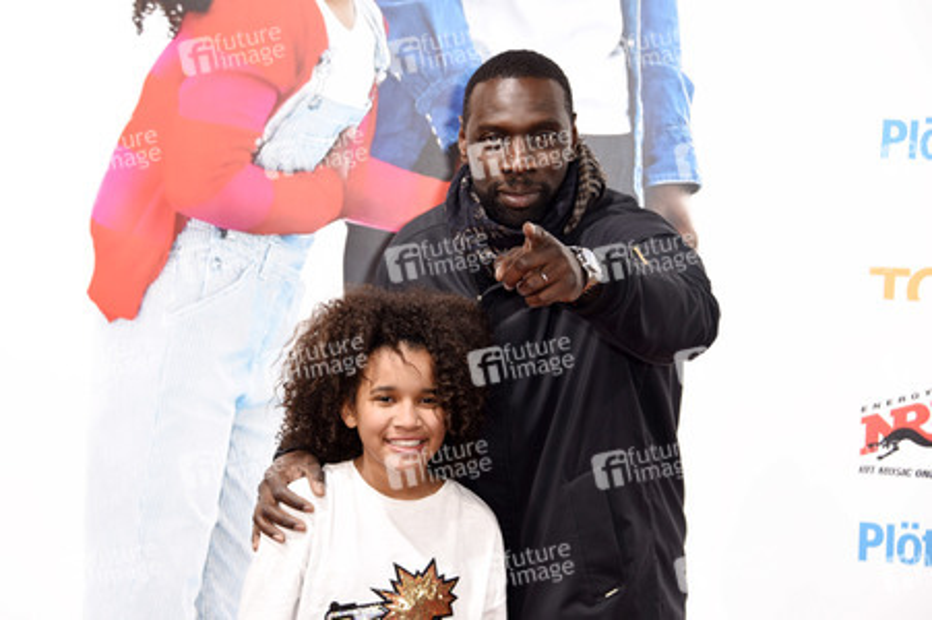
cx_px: 466
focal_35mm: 105
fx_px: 2716
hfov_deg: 19.5
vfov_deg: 13.0
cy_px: 310
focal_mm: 105
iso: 500
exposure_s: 1/200
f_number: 5.6
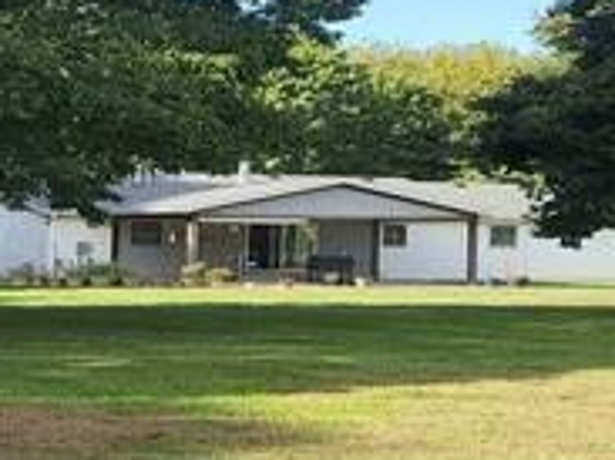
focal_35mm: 91
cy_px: 175
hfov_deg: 21.5
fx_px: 1616
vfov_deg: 16.2
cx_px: 373
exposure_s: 1/973
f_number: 1.8
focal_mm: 5.4
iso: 40
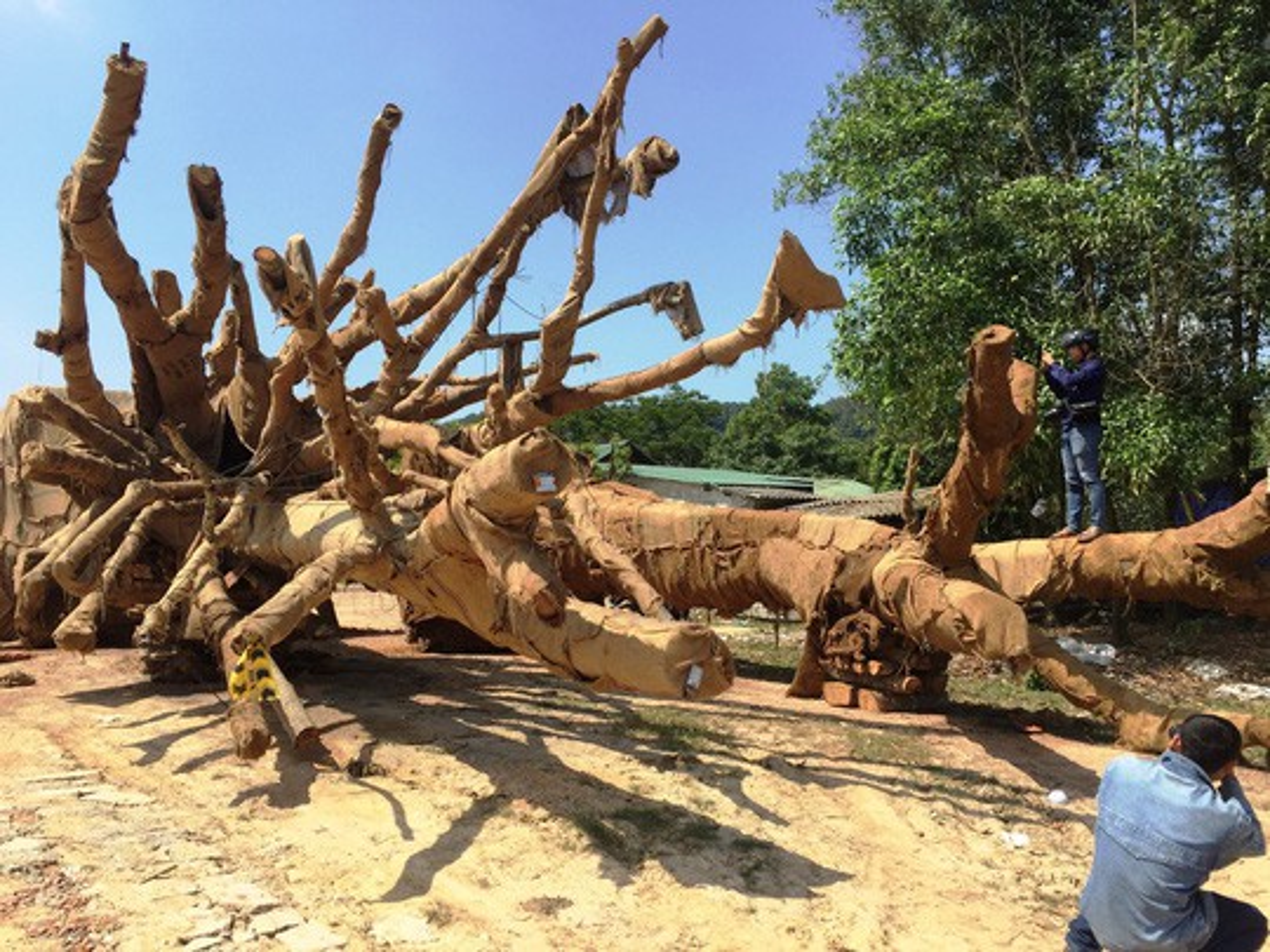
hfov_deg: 61.7
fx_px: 1064
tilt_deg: +4.1
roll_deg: -2.5
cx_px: 635
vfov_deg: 48.2
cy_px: 476
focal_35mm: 29
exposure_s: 1/1582
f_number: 2.2
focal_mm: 4.15
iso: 32
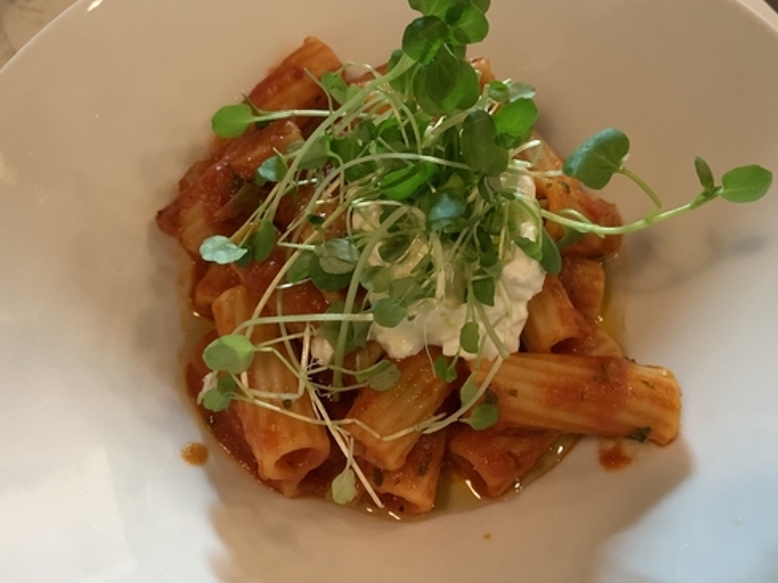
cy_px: 234
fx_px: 719
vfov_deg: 43.9
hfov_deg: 56.8
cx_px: 416
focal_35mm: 32
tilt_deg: -59.3
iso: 500
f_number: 1.8
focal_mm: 4.25
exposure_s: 1/30
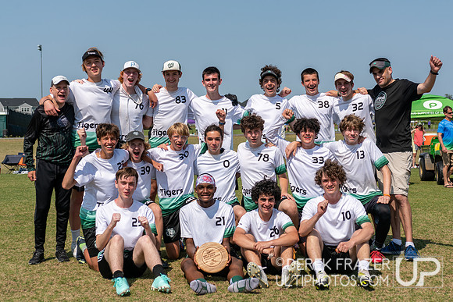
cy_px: 130
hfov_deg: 27.3
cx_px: 232
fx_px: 933
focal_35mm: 74
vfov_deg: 18.4
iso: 80
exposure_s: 1/1000
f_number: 5.6
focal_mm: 62
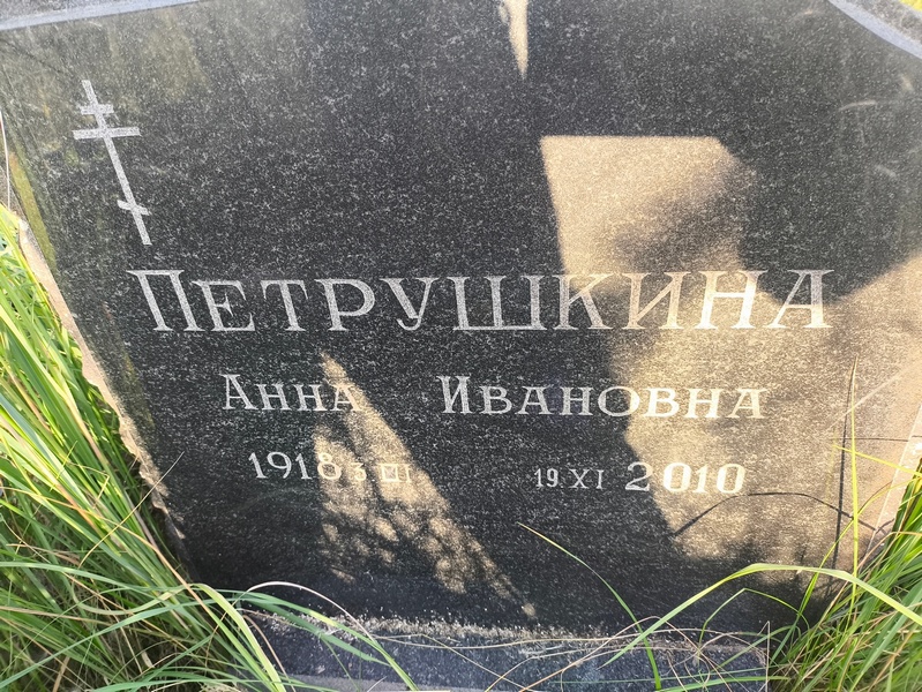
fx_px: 666
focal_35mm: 25
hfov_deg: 69.4
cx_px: 461
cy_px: 346
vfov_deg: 54.9
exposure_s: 1/100
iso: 80
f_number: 1.7
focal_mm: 4.71
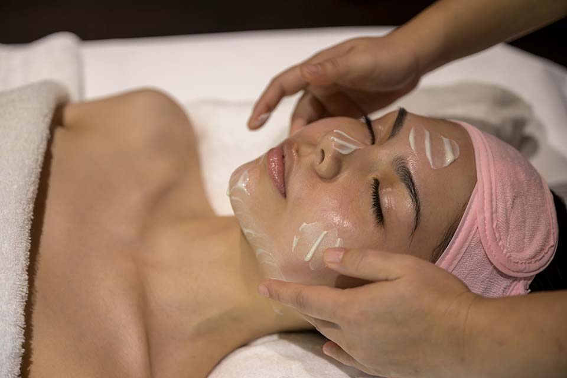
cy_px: 189
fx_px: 1102
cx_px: 284
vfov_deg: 19.5
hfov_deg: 28.8
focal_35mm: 70
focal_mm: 70
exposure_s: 1/200
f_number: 2.8
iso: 1100
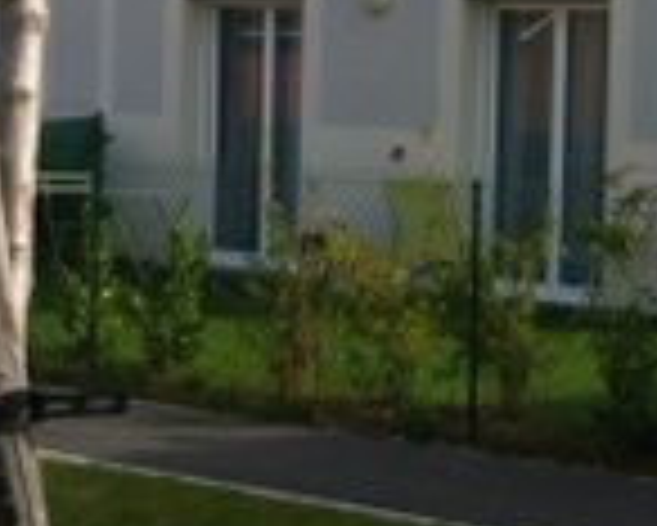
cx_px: 572
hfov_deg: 13.6
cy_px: 189
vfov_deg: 11.0
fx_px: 2724
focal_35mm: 140
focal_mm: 3.85
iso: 80
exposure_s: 1/862
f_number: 2.8
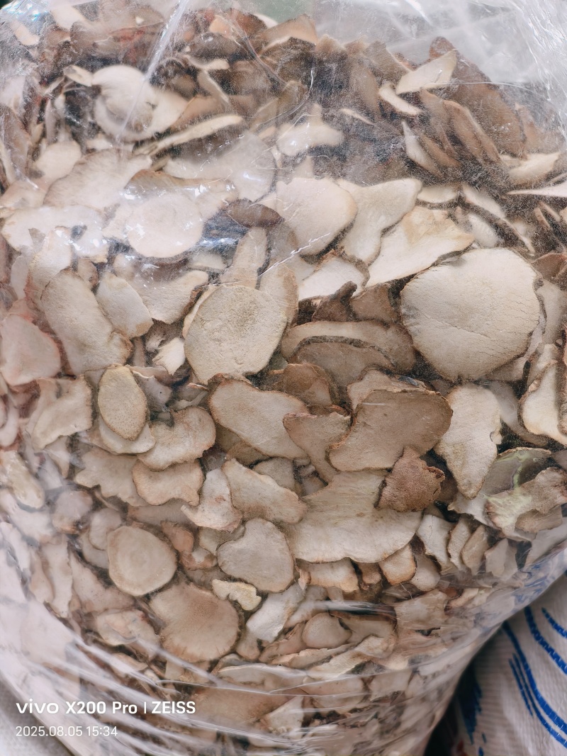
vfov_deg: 73.9
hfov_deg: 58.9
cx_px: 284
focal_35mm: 23
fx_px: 502
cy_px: 378
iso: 428
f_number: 1.57
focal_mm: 6.54
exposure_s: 1/100
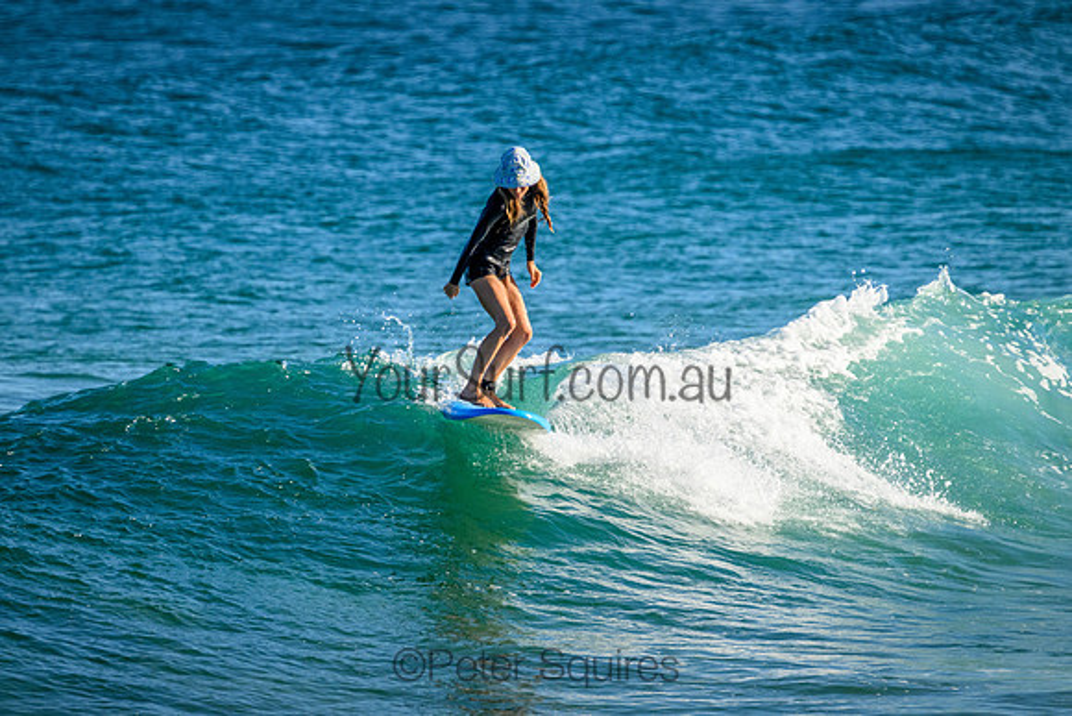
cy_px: 358
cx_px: 536
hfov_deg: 2.6
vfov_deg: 1.7
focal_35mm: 800
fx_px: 23827
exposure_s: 1/2000
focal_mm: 800
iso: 2000
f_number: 11
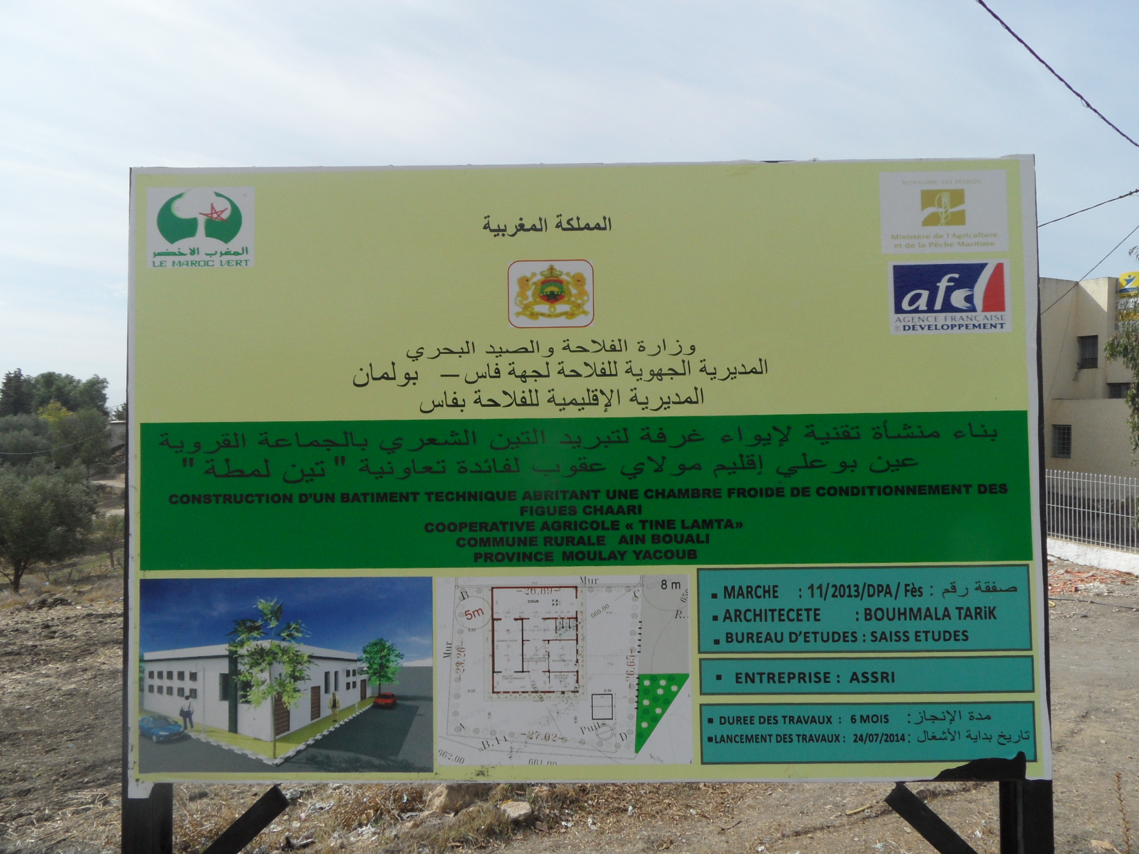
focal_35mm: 24
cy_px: 427
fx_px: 790
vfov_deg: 56.8
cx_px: 570
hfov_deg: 71.6
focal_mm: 3.9
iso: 80
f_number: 4.6
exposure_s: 1/750
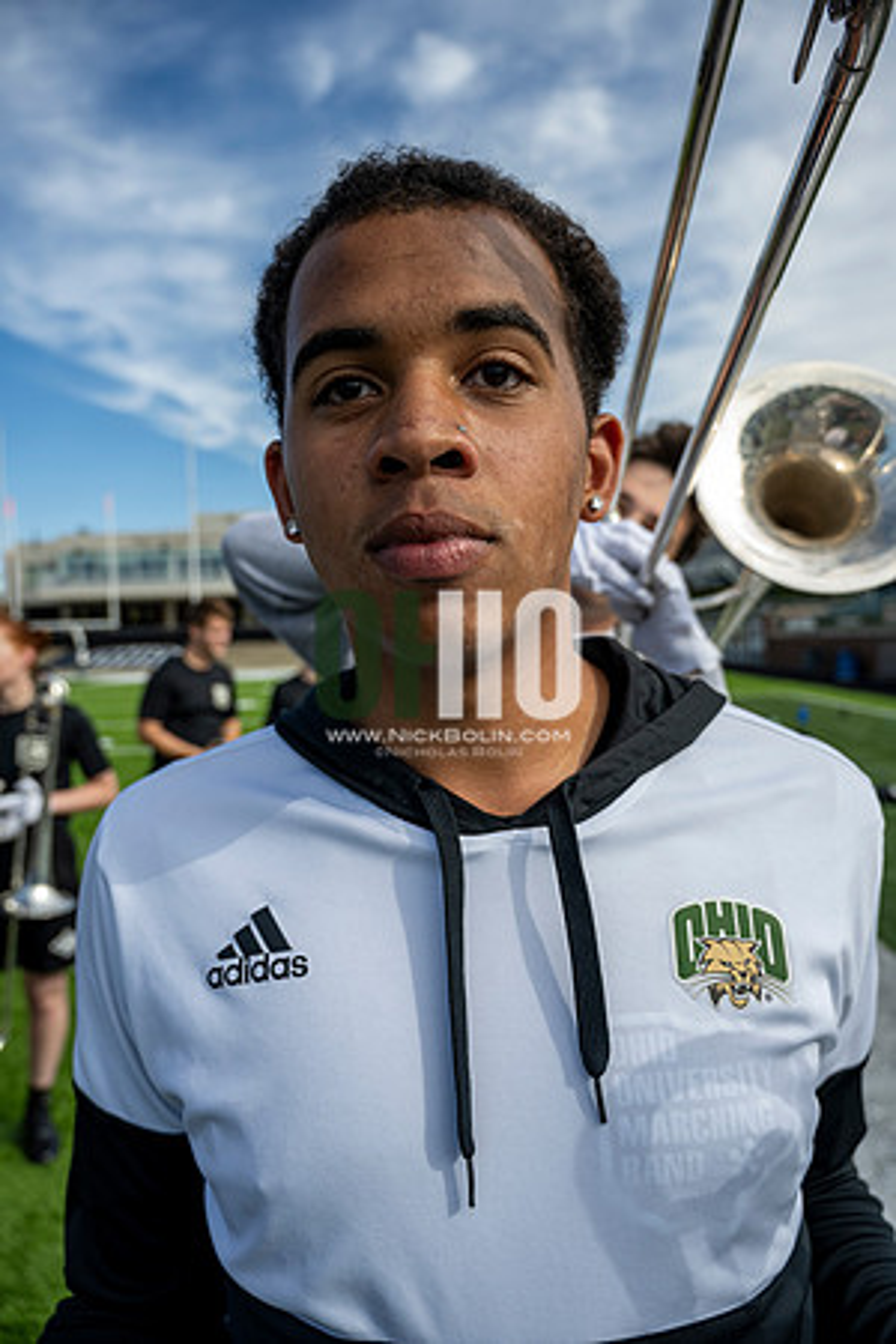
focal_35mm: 24
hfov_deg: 53.1
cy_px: 672
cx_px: 448
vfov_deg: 73.7
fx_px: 896
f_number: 4.5
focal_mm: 24
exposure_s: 1/250
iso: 40
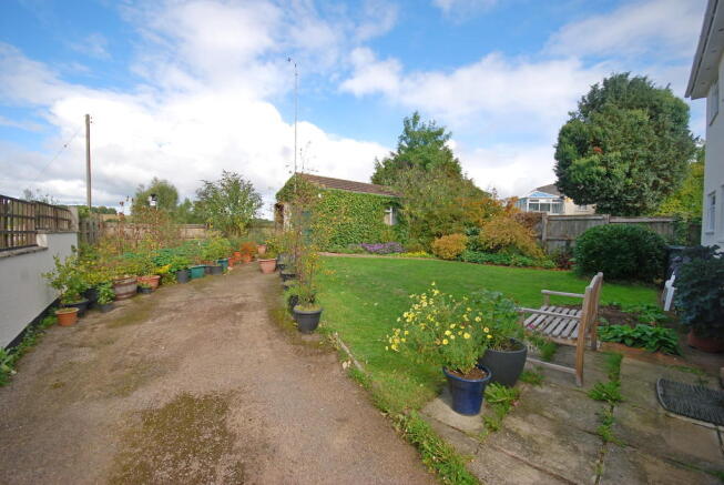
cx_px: 362
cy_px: 242
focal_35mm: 15
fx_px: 302
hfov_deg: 100.3
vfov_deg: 77.5
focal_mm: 10
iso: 100
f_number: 6.3
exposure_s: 1/160
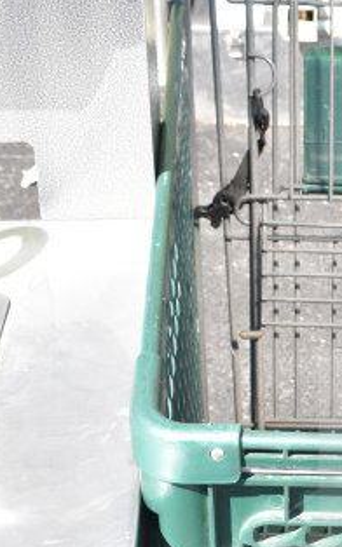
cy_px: 487
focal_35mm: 102
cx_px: 468
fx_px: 1530
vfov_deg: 19.9
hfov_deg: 12.3
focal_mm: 23
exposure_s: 1/160
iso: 200
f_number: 6.3
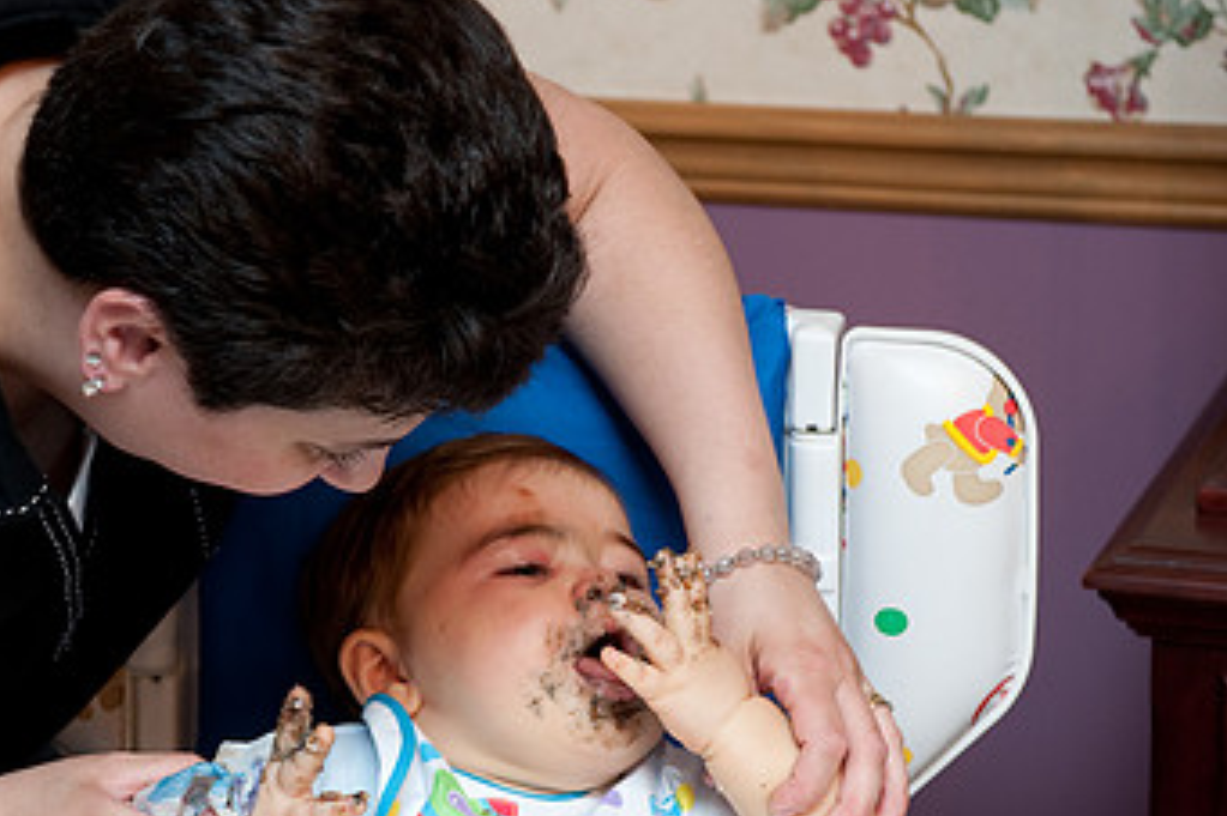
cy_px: 536
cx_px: 374
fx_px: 4054
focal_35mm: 119
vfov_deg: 11.5
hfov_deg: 17.2
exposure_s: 1/60
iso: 500
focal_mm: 70
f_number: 5
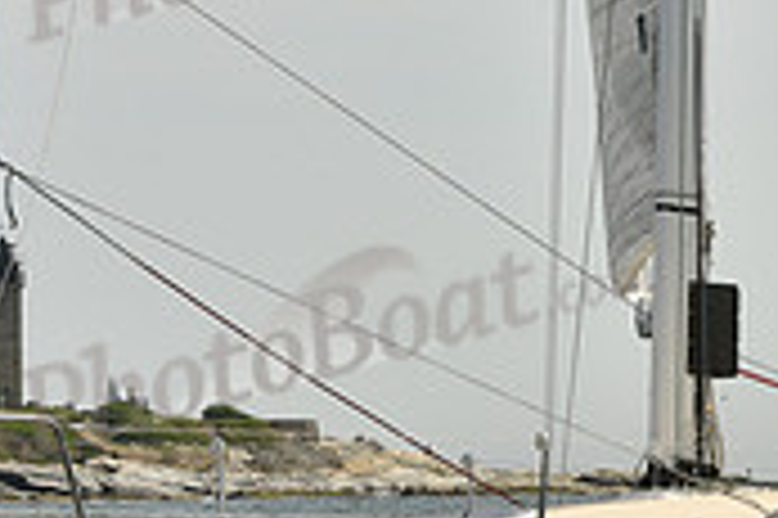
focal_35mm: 235
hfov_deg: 8.7
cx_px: 890
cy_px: 511
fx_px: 5074
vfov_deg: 5.8
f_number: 10
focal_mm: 70
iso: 400
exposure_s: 1/1600
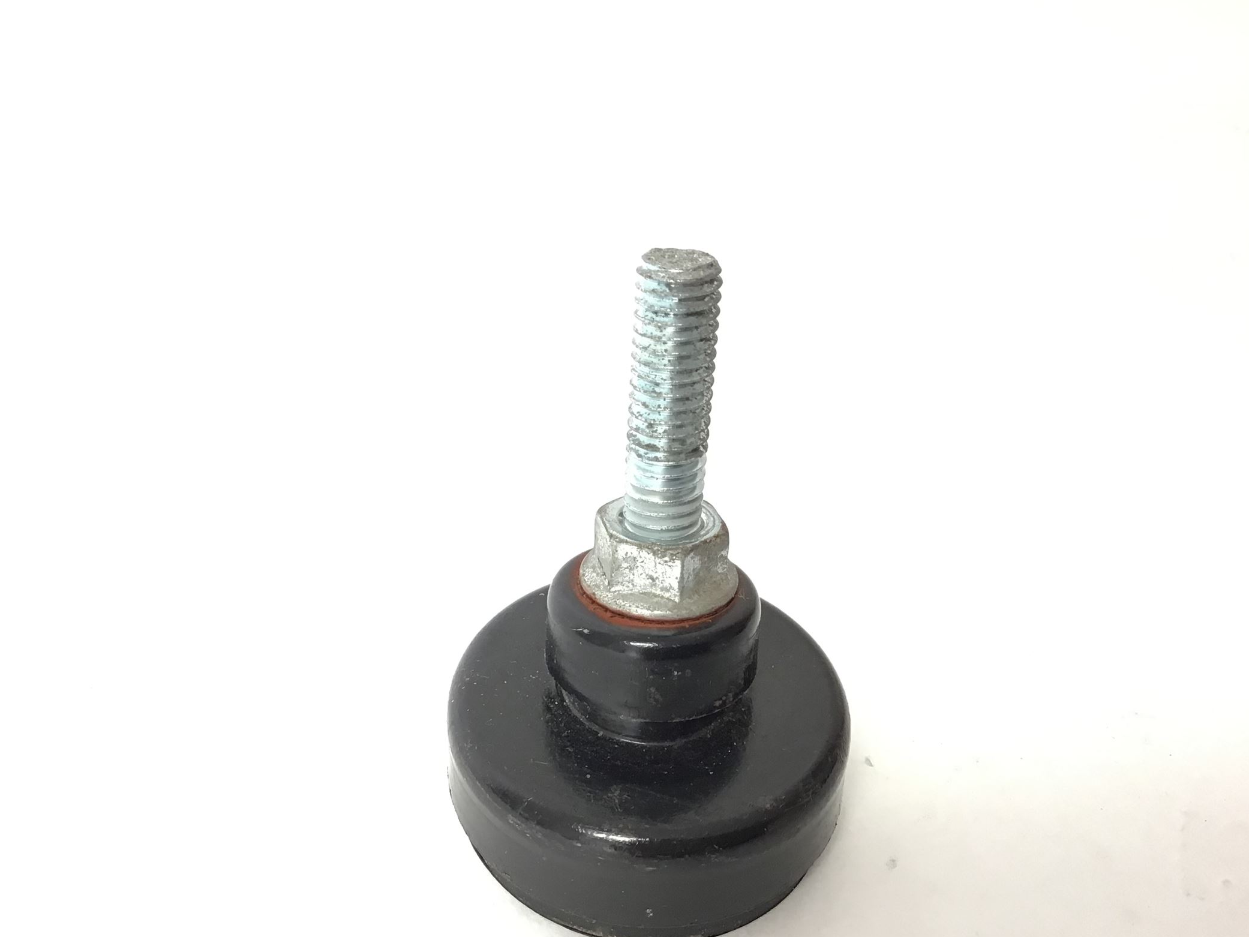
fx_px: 1227
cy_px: 483
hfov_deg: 53.9
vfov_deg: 41.8
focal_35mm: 34
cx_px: 577
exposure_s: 1/33
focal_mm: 3.3
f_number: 2.4
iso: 100
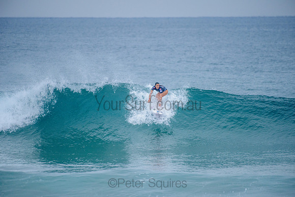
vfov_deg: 2.7
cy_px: 98
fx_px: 4209
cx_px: 148
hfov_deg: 4.0
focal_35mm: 514
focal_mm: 500
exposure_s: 1/2000
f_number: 5.6
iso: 720
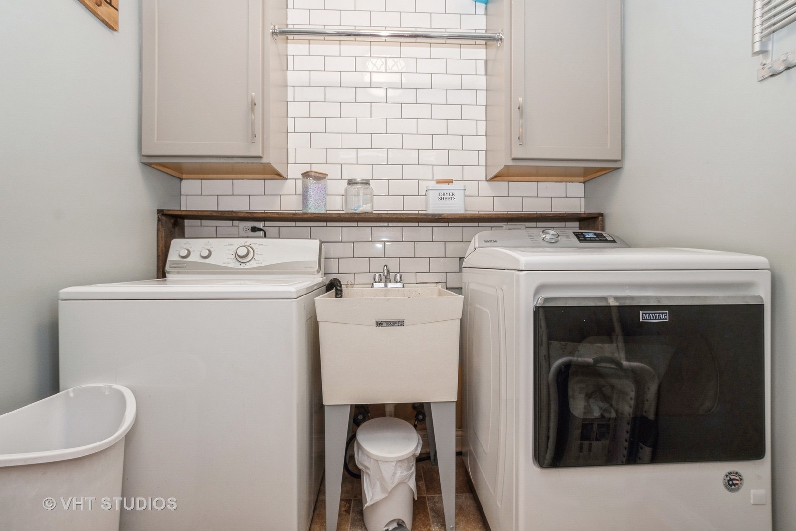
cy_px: 266
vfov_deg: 77.3
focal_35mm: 15
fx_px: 332
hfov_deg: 100.4
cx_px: 398
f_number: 7.1
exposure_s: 1/8
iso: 250
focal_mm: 10
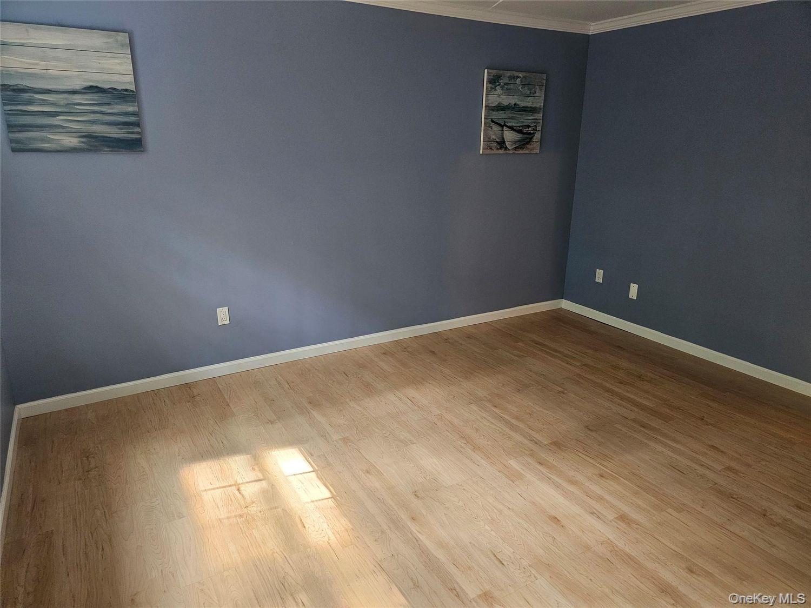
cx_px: 406
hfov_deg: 73.9
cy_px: 304
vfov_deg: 58.9
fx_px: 539
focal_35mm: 23
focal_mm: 6.3
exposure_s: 1/60
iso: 640
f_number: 1.7
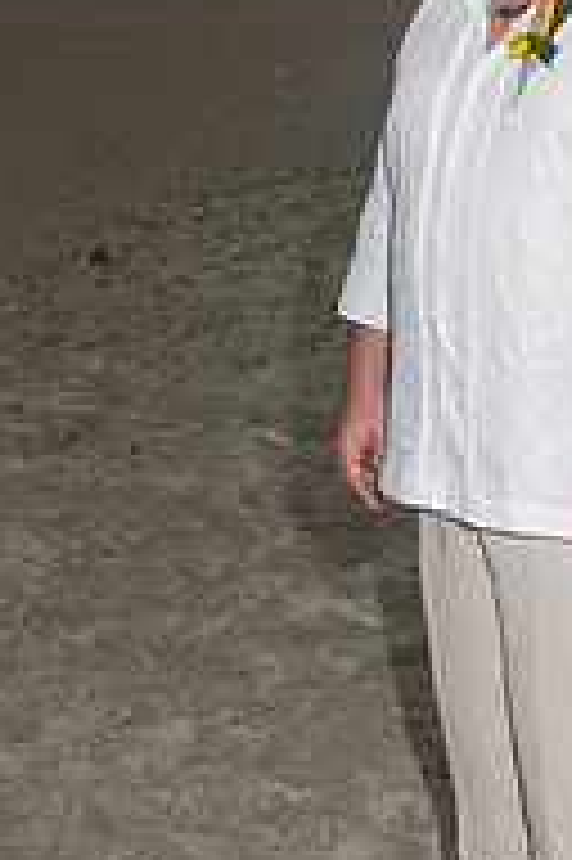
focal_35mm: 92
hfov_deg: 14.6
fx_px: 2196
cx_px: 588
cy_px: 243
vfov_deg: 22.0
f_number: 5.6
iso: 400
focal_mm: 26
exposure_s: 1/200
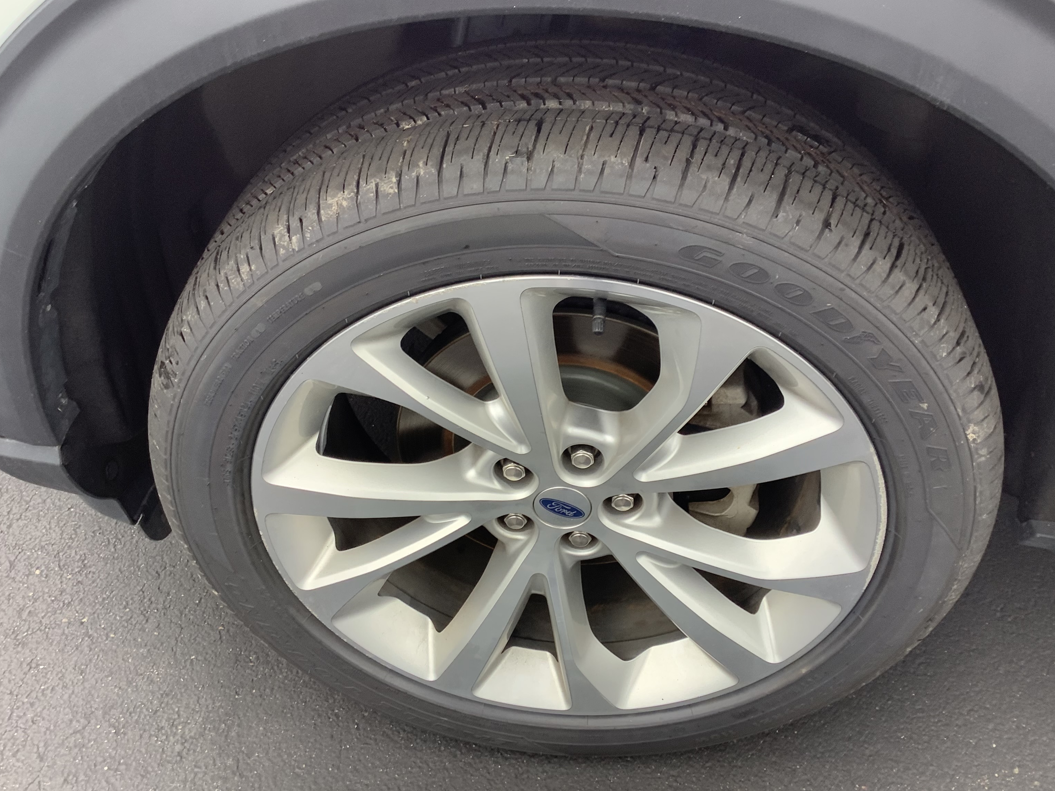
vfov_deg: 42.9
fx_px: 1006
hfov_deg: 55.3
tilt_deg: -38.6
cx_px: 524
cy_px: 381
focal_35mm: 33
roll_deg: +2.1
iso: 32
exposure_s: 1/120
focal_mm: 3.3
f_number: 2.4
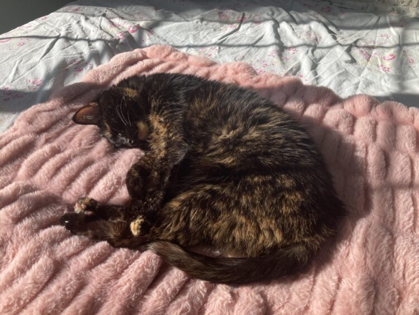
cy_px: 158
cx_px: 210
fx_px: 339
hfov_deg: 63.4
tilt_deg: -43.0
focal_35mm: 28
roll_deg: -3.2
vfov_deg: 49.8
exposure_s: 1/1043
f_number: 1.8
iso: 20
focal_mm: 3.99
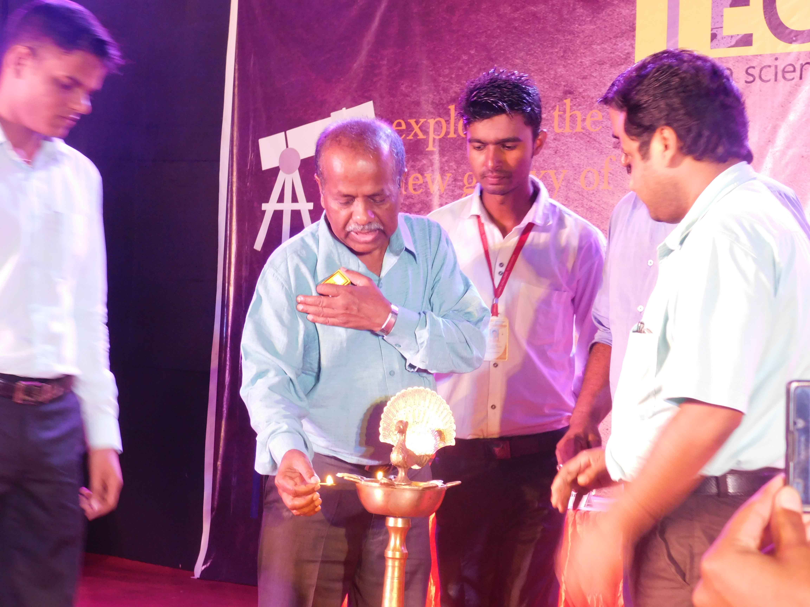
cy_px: 304
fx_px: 1872
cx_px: 405
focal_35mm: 80
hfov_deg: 24.4
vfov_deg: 18.4
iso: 400
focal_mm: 14.2
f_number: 4.4
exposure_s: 1/10
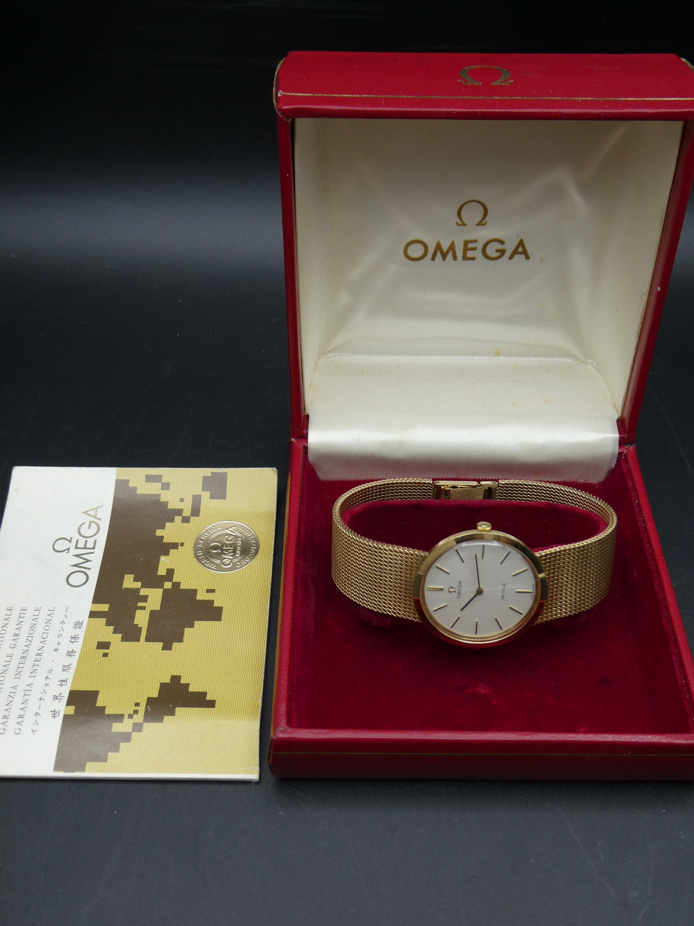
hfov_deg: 38.7
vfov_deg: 50.1
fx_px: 989
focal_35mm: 37
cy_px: 463
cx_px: 347
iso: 80
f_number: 3.7
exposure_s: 1/100
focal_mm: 6.7
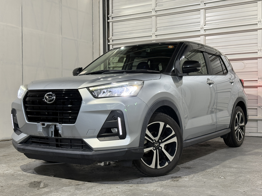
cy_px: 98
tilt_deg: +0.1
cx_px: 131
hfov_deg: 39.7
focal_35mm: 48
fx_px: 363
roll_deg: +0.3
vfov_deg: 30.3
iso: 100
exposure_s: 1/60
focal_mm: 6.76
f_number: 1.78
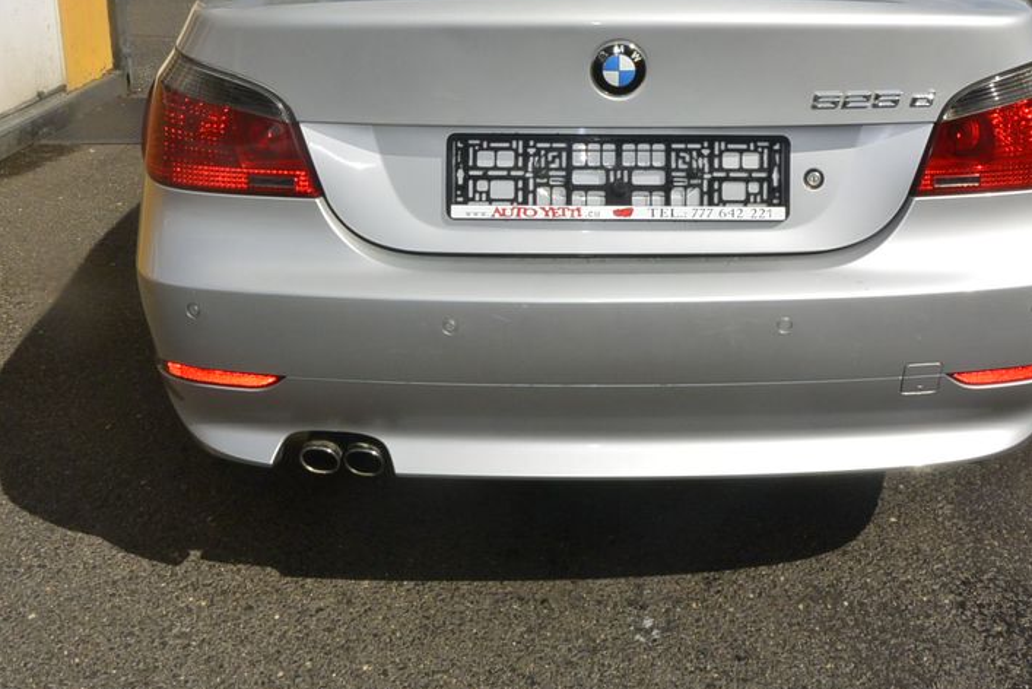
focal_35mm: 42
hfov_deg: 46.2
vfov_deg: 31.6
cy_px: 205
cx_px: 606
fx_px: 1204
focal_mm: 11
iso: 160
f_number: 16
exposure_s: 1/250
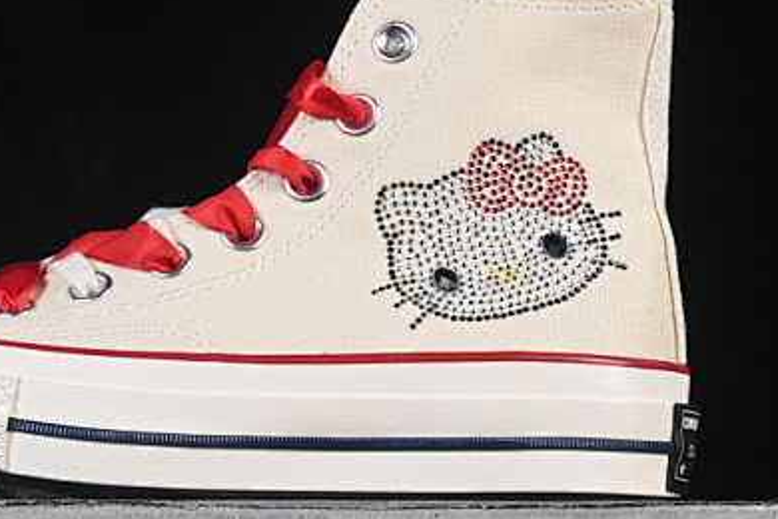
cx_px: 195
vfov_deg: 8.9
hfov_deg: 13.3
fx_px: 3328
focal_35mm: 154
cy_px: 165
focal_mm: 50
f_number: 8
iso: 160
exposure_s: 1/80
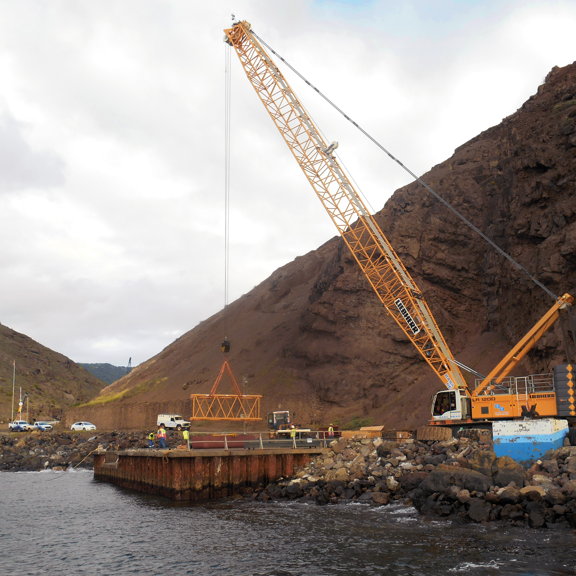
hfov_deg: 52.4
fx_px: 584
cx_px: 317
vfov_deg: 52.5
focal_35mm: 31
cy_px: 292
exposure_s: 1/250
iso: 80
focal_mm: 4.7
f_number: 3.4
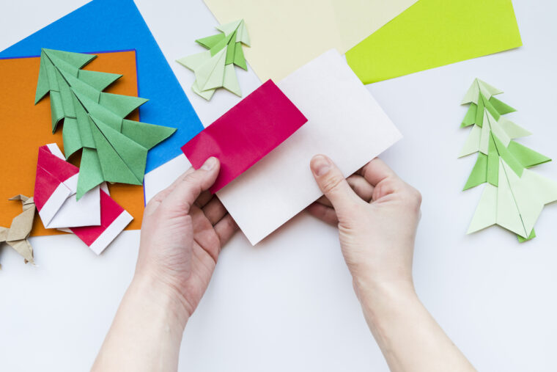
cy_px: 186
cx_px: 278
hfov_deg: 50.7
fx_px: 588
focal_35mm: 38
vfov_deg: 35.1
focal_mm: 38
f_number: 8
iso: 100
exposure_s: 1/5
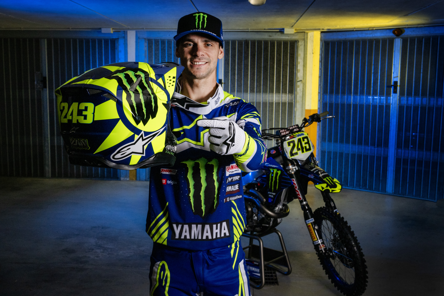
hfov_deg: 47.4
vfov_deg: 32.6
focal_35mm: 41
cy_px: 148
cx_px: 222
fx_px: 506
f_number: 8
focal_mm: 27.5
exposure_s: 1/500
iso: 400
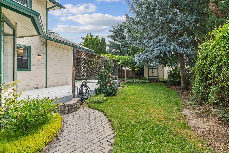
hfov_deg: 83.3
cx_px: 128
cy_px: 73
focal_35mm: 20
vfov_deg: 61.6
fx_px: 128
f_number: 13
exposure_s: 1/50
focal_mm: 17.1
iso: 400
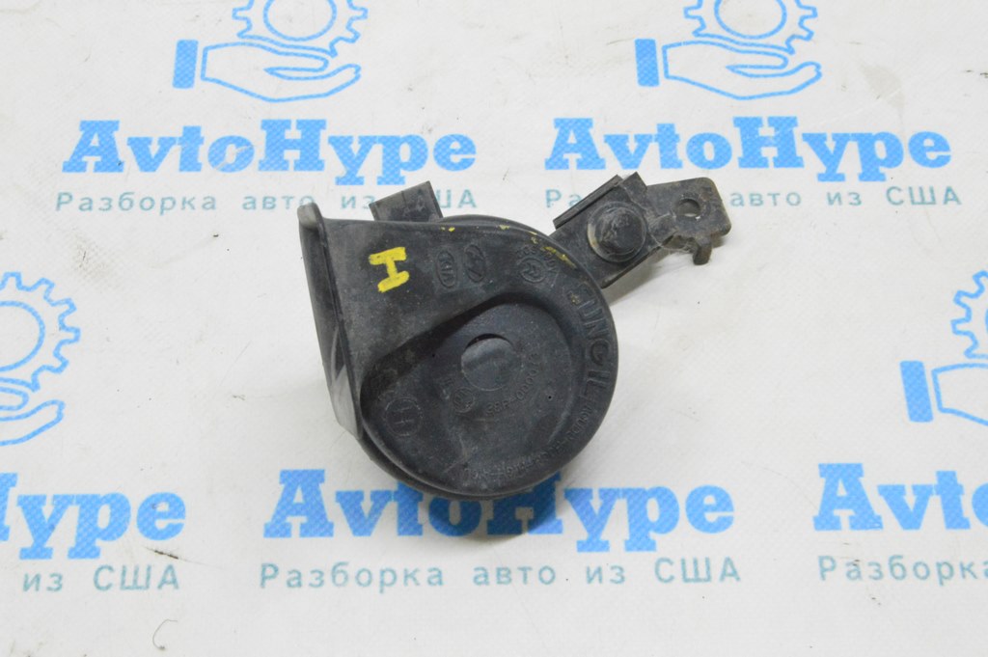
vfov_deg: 22.6
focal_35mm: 60
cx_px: 494
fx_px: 1645
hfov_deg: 33.4
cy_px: 328
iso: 6400
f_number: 20
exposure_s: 1/15
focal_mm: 40
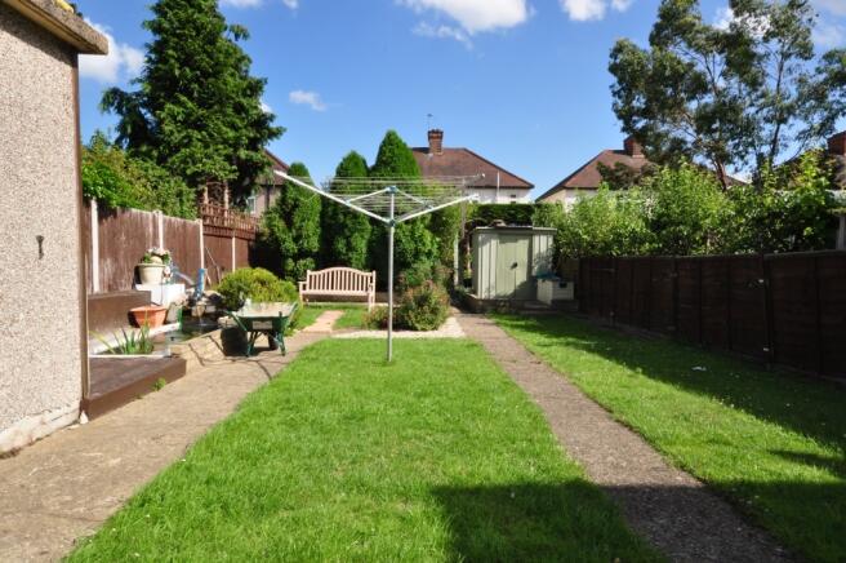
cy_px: 282
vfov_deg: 56.0
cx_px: 423
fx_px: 528
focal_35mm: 22
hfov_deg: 77.4
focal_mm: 15
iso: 200
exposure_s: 1/40
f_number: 22
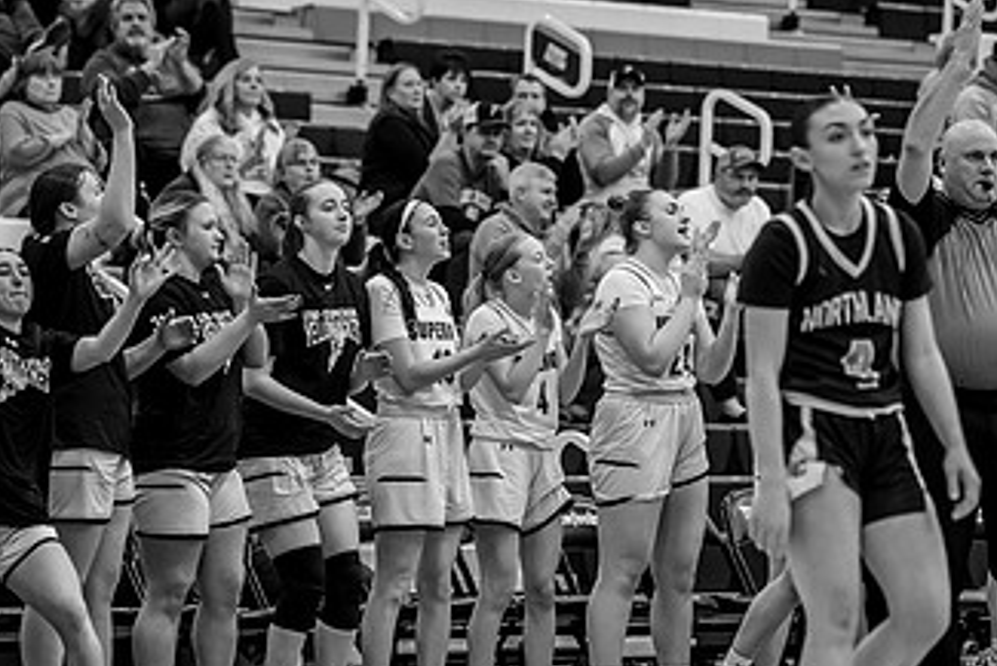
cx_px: 479
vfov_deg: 7.0
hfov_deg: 10.4
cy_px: 394
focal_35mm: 197
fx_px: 5458
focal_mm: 103
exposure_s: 1/640
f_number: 2.8
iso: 1600
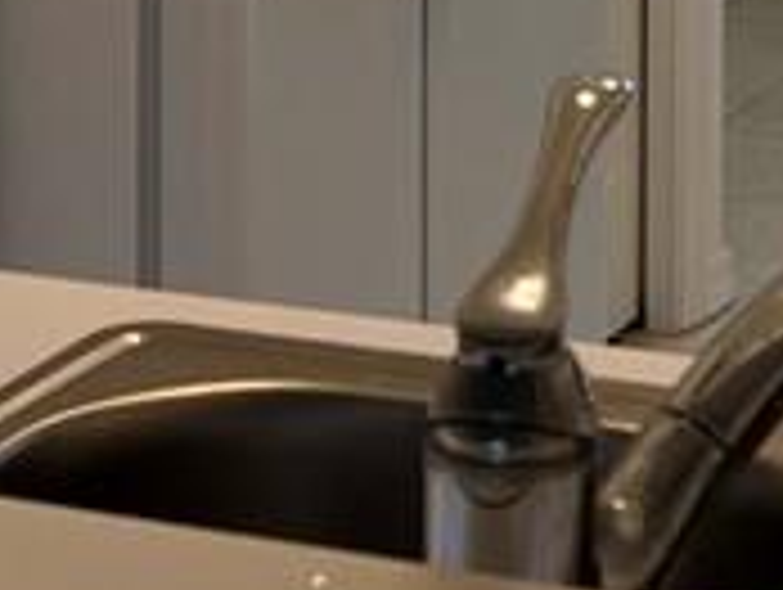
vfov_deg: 8.8
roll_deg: -0.4
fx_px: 3466
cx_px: 716
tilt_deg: -0.1
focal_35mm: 153
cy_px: -860
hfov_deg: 12.8
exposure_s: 1/120
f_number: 1.5
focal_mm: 5.7
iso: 100
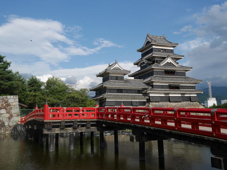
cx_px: 107
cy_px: 87
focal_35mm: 35
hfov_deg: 52.6
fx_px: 230
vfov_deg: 40.7
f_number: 7.1
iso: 200
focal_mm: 16
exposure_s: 1/400
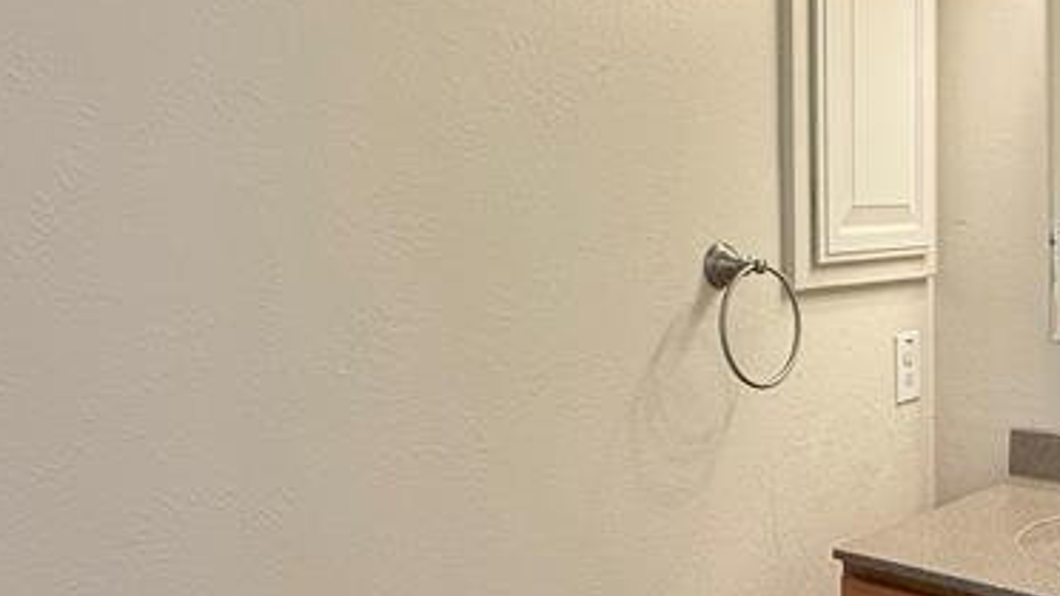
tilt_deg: -1.3
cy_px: 237
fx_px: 1180
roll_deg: +0.6
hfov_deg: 47.9
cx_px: 670
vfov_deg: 28.3
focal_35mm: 42
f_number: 2.2
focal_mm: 2.22
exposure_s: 1/120
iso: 160
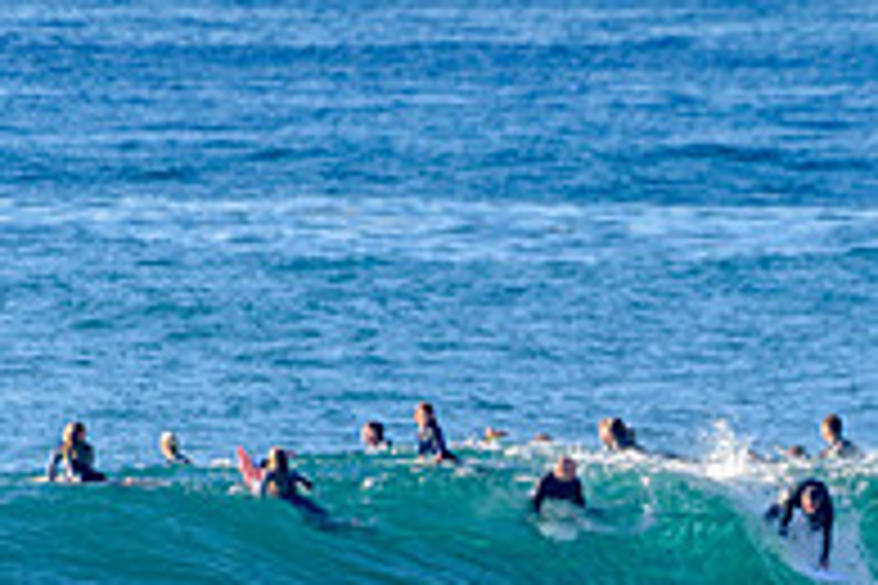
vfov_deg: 0.8
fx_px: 44482
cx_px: 723
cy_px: 612
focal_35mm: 1824
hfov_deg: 1.1
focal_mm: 500
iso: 320
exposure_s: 1/2000
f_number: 5.6
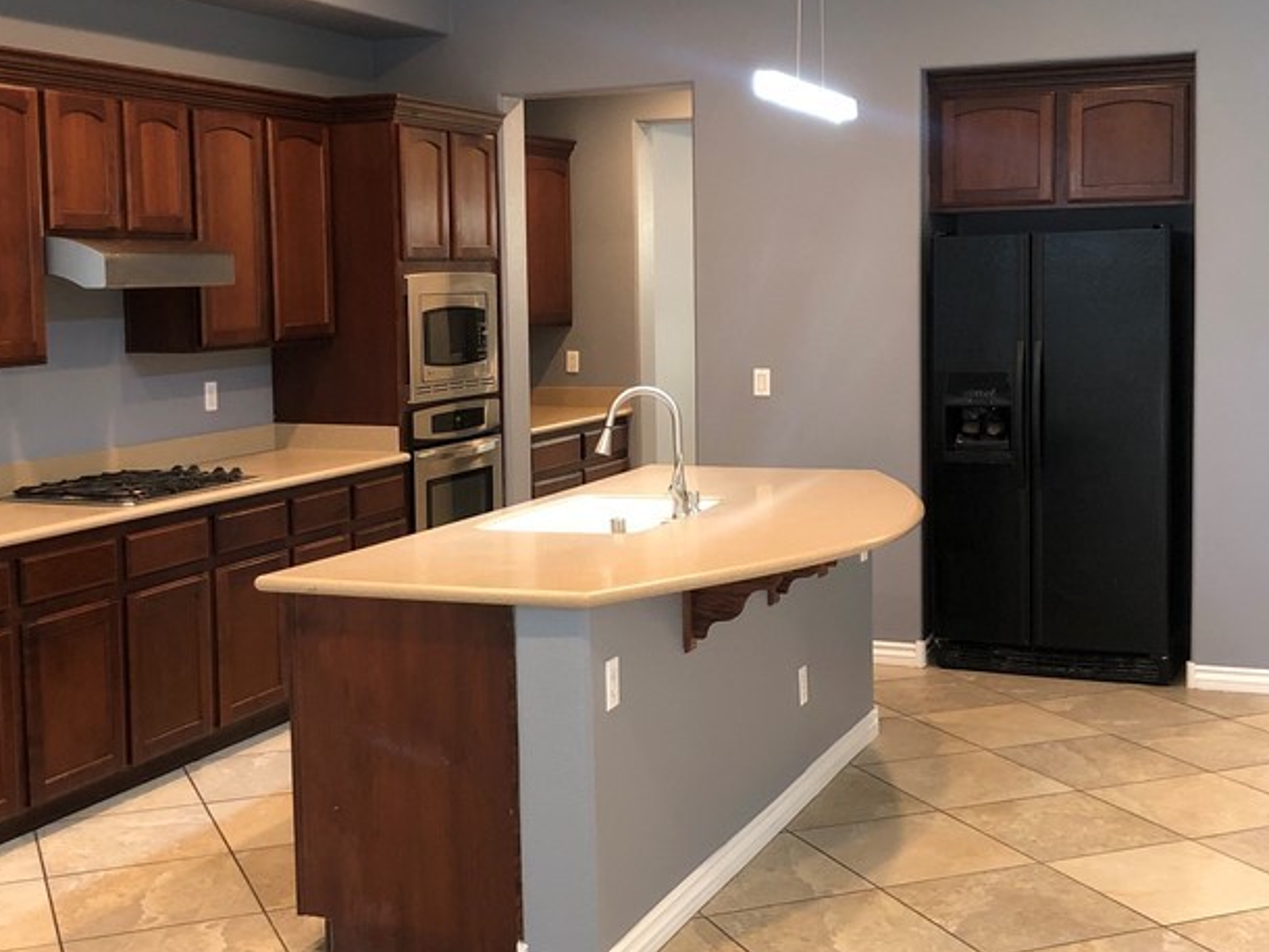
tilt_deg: -5.1
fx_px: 1724
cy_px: 424
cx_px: 601
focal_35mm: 47
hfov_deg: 40.4
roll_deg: +1.6
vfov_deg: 30.9
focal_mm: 4
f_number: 1.8
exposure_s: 1/15
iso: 64
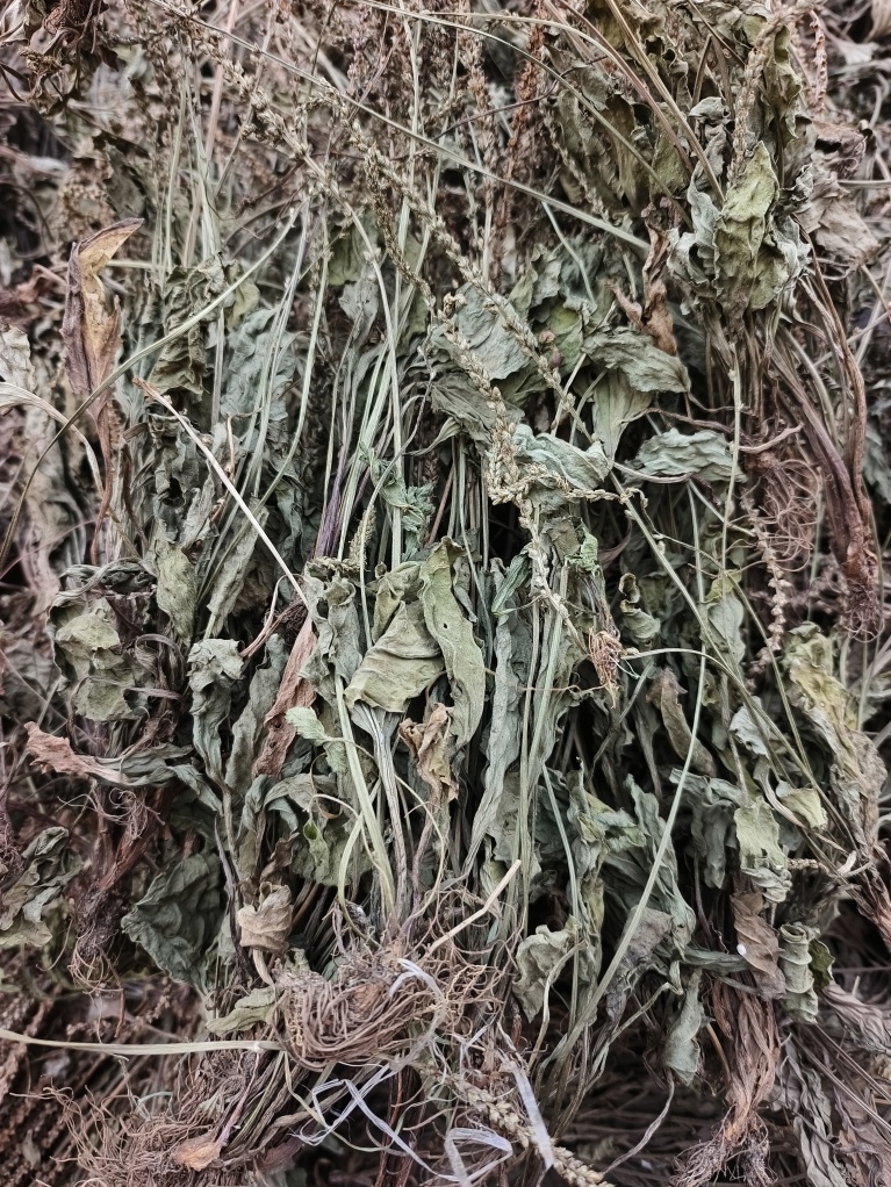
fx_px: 823
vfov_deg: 71.6
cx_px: 446
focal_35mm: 24
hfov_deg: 56.8
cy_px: 586
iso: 110
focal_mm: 5.5
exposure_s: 1/100
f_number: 1.75
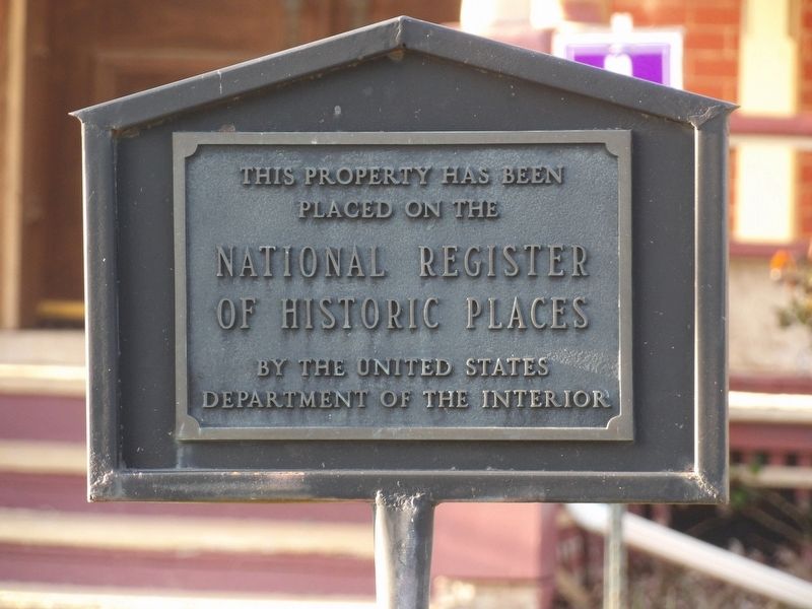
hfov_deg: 4.5
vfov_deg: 3.4
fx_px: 10321
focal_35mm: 440
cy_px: 304
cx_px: 406
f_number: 4.2
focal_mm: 78.9
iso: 265
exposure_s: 1/50
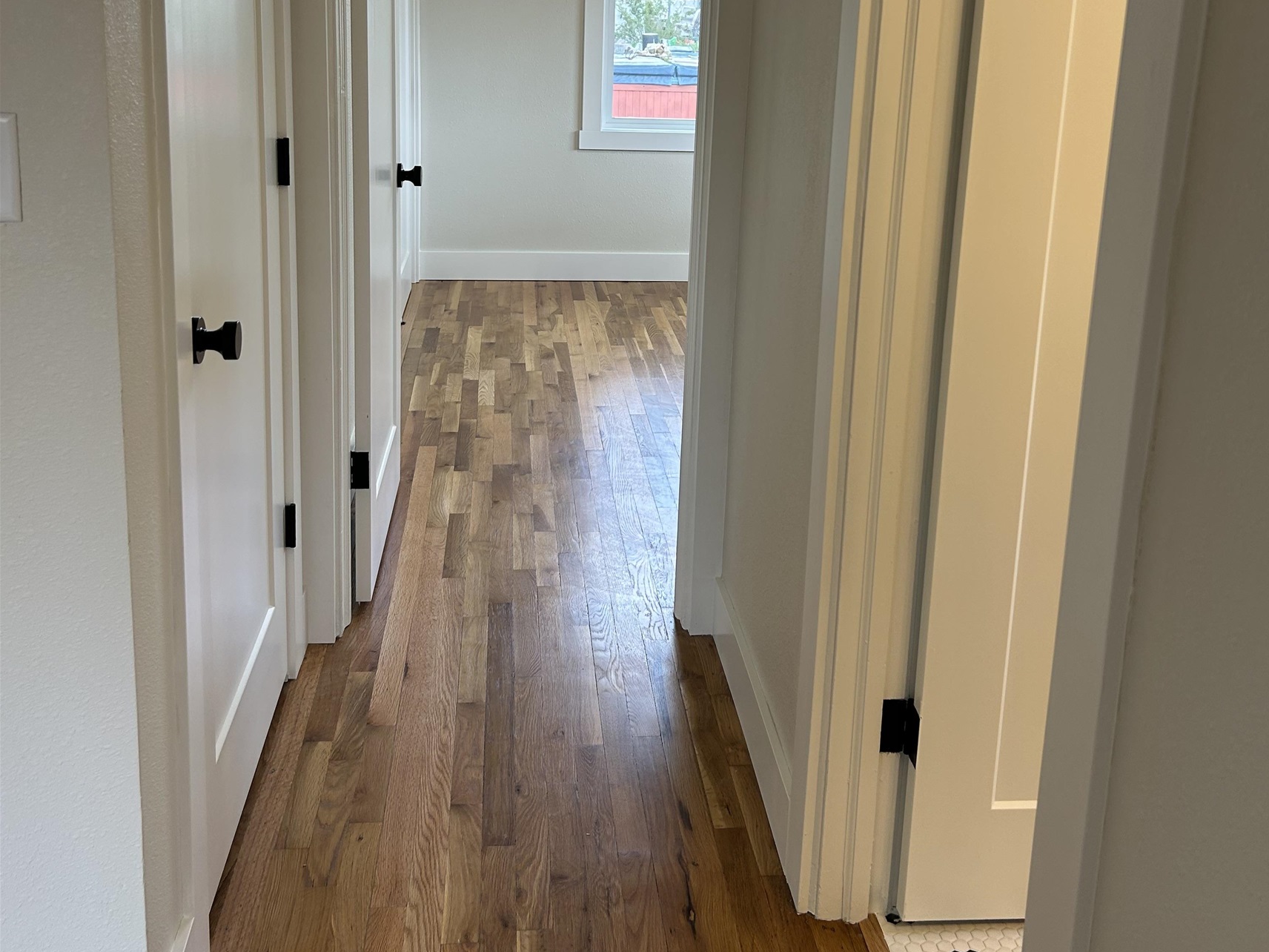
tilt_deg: -11.9
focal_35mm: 35
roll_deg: -1.9
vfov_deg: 39.7
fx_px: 1283
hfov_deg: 52.6
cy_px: 249
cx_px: 640
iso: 50
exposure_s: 1/120
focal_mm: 5.7
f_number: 1.5
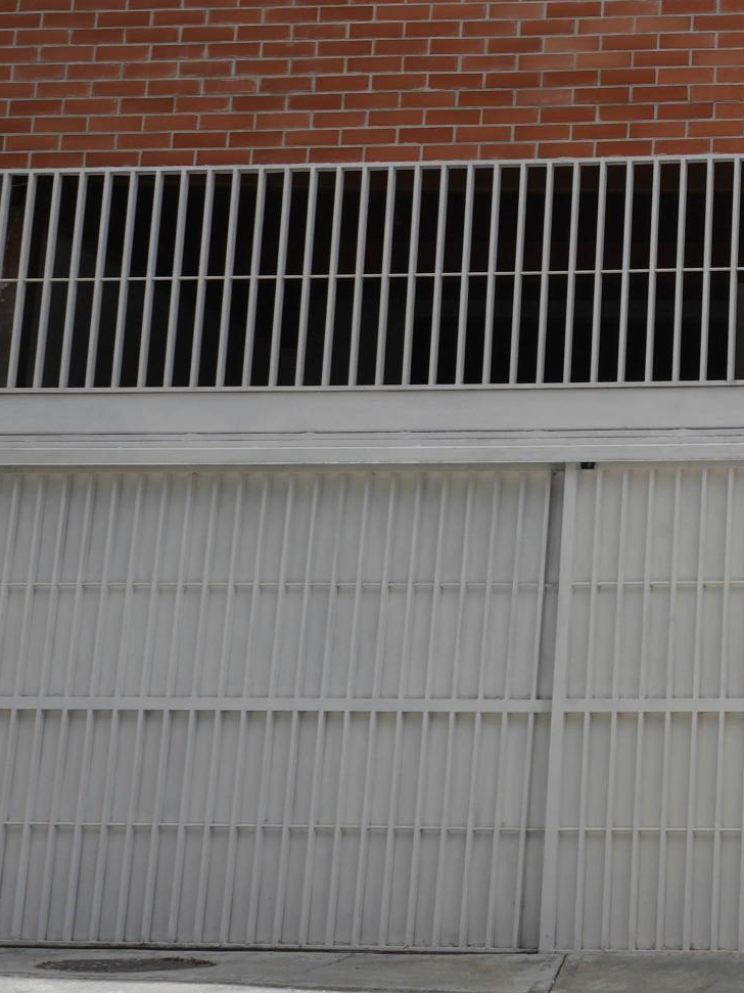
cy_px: 73
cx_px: 1185
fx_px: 2809
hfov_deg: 13.9
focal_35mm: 98
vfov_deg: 19.6
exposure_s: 1/80
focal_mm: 33
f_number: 20
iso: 200
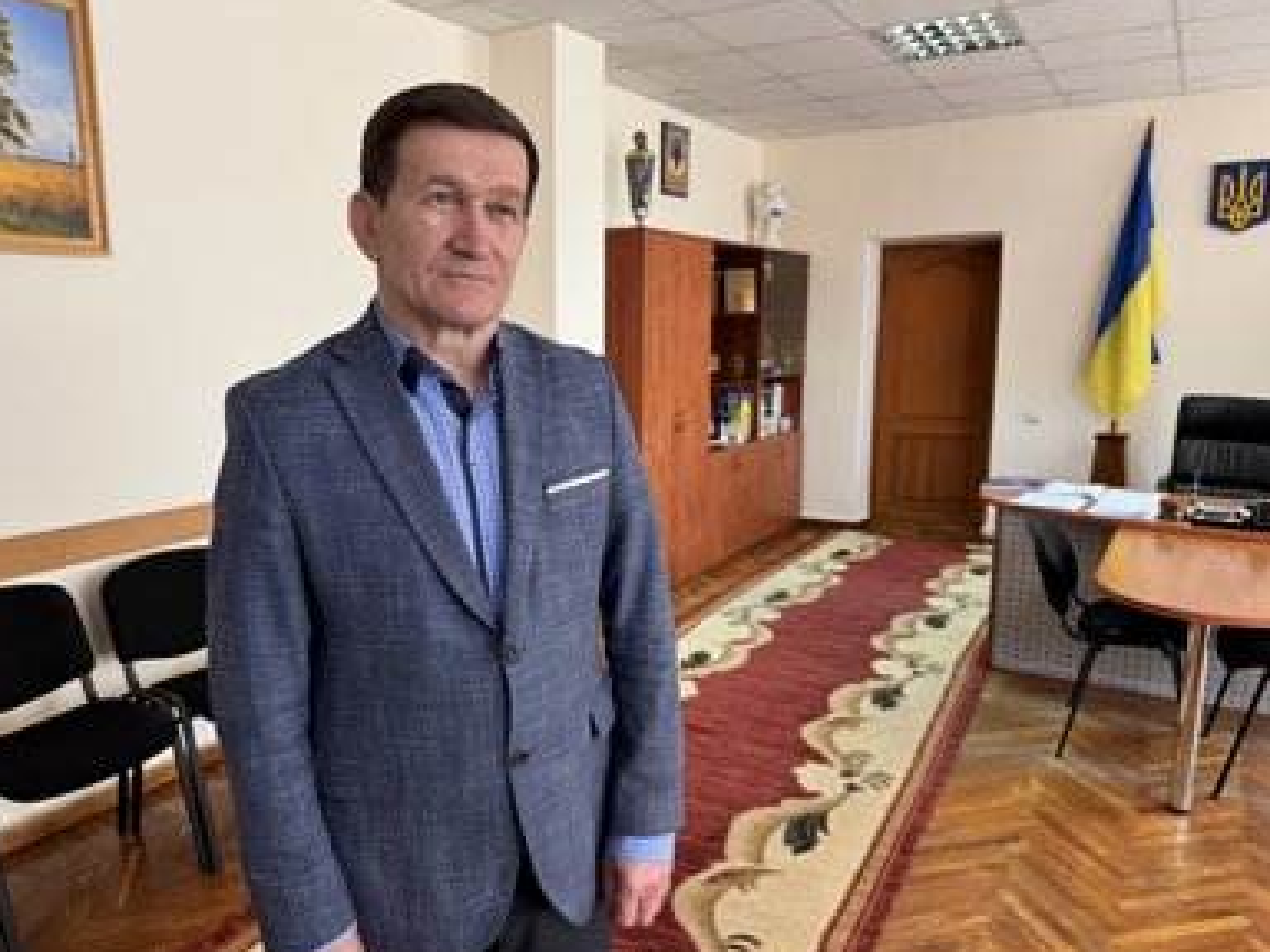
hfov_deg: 69.4
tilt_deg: -10.2
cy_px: 486
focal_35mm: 25
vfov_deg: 54.9
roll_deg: +0.6
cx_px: 622
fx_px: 917
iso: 160
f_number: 1.78
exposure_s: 1/100
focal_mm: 6.76
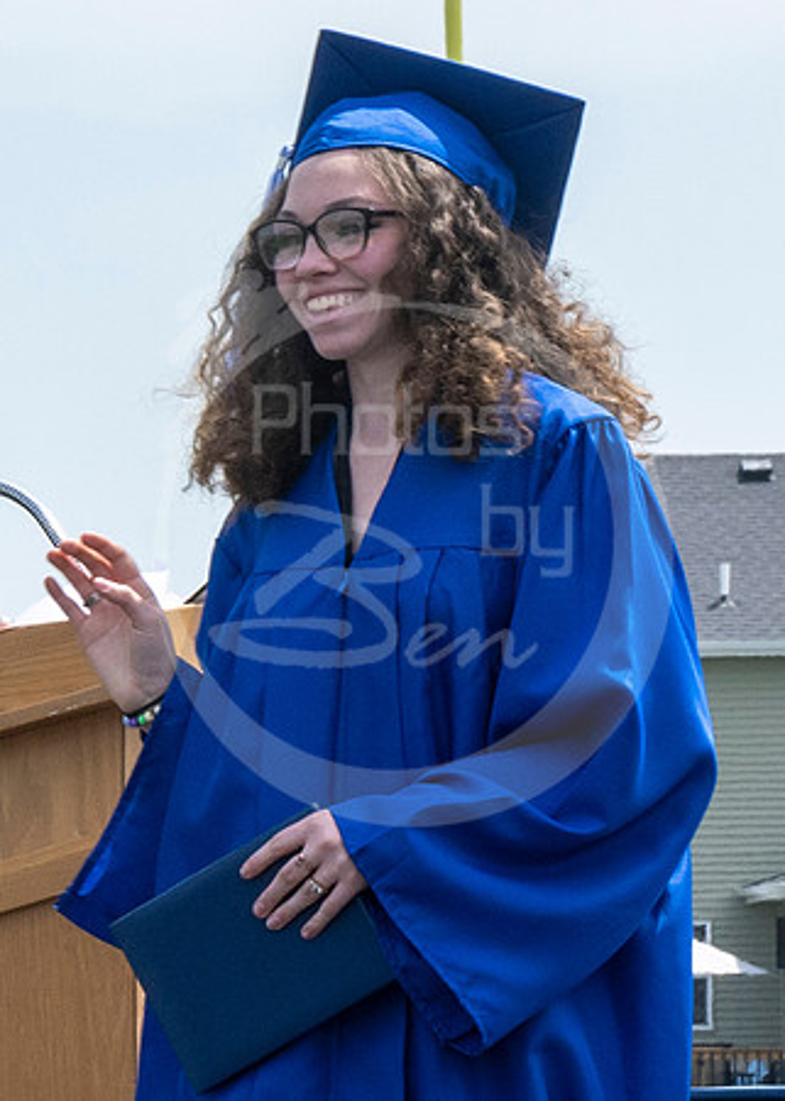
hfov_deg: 3.6
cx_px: -382
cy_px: 586
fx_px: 12523
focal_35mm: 401
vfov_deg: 5.0
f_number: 13
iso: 200
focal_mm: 70
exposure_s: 1/250
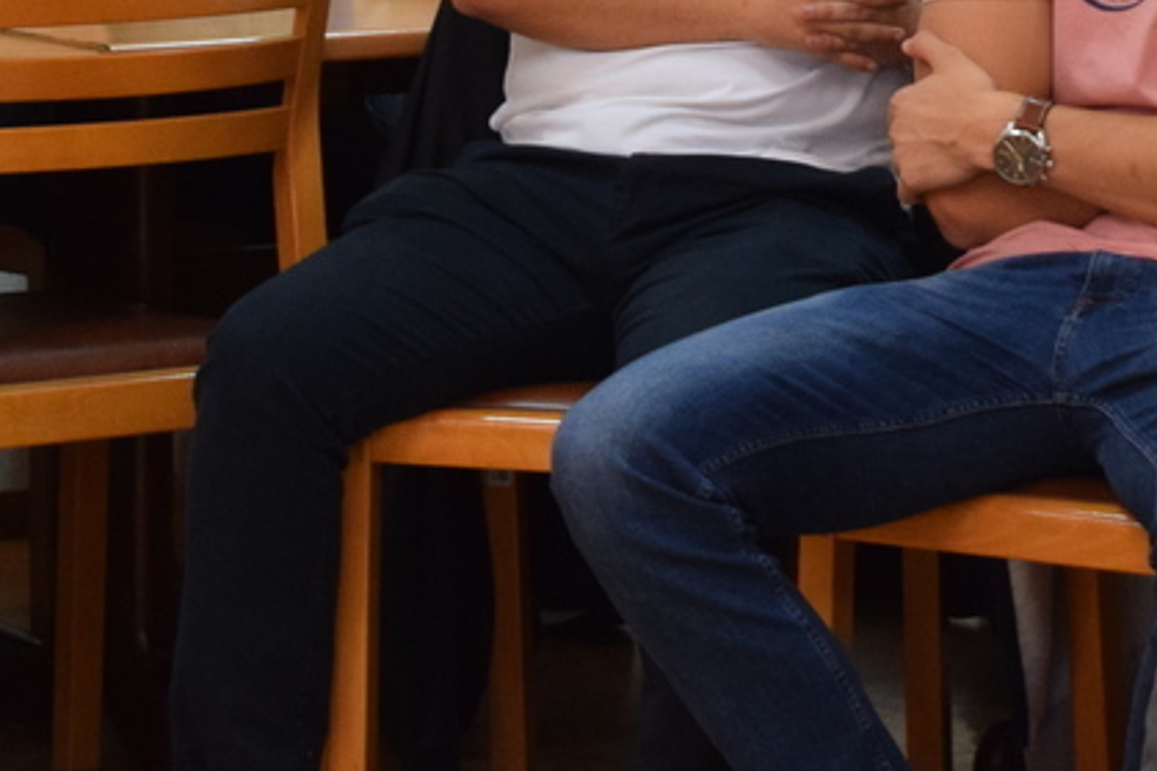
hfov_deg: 8.3
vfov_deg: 5.5
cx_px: 958
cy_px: -387
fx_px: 7935
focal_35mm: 247
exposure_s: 1/60
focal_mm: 46
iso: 1100
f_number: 5.3
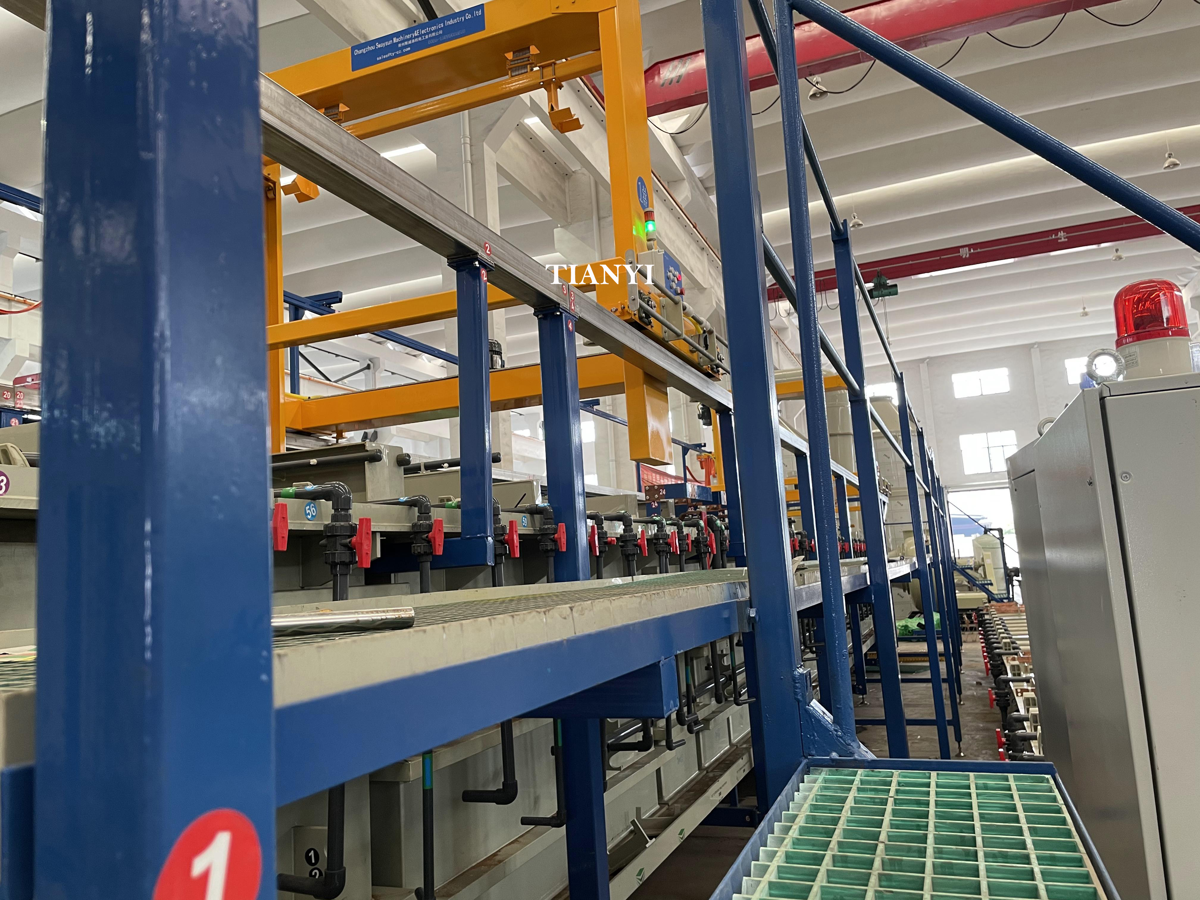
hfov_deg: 67.3
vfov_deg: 53.1
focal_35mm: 26
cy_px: 450
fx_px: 901
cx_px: 600
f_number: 1.6
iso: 100
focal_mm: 4.2
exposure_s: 1/50
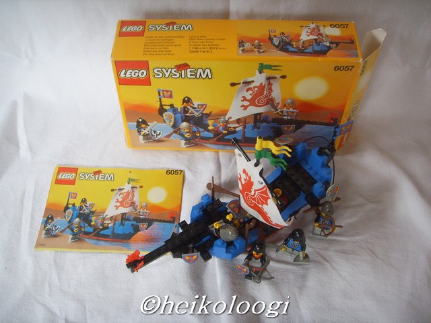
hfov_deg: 47.9
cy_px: 162
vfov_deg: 36.8
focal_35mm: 39
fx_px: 486
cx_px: 216
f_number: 3.5
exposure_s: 1/45
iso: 120
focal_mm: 6.6
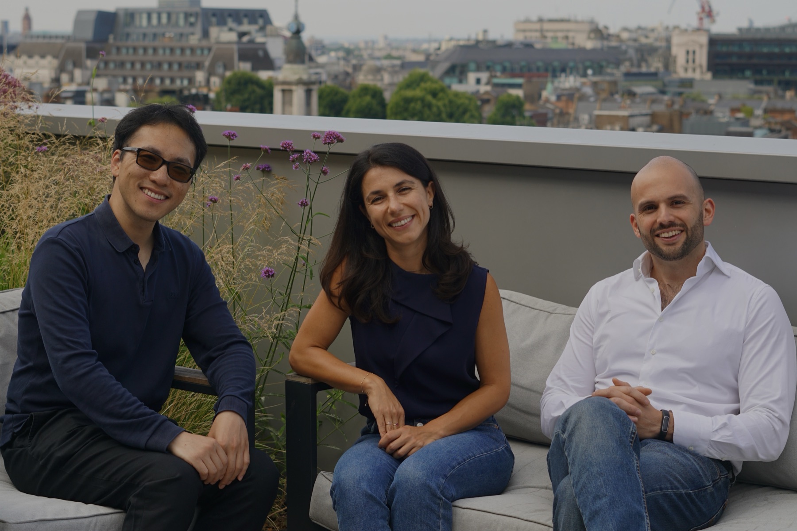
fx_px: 1107
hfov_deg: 39.6
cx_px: 398
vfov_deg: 27.0
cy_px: 266
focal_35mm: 50
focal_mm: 50
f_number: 4.5
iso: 100
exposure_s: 1/320
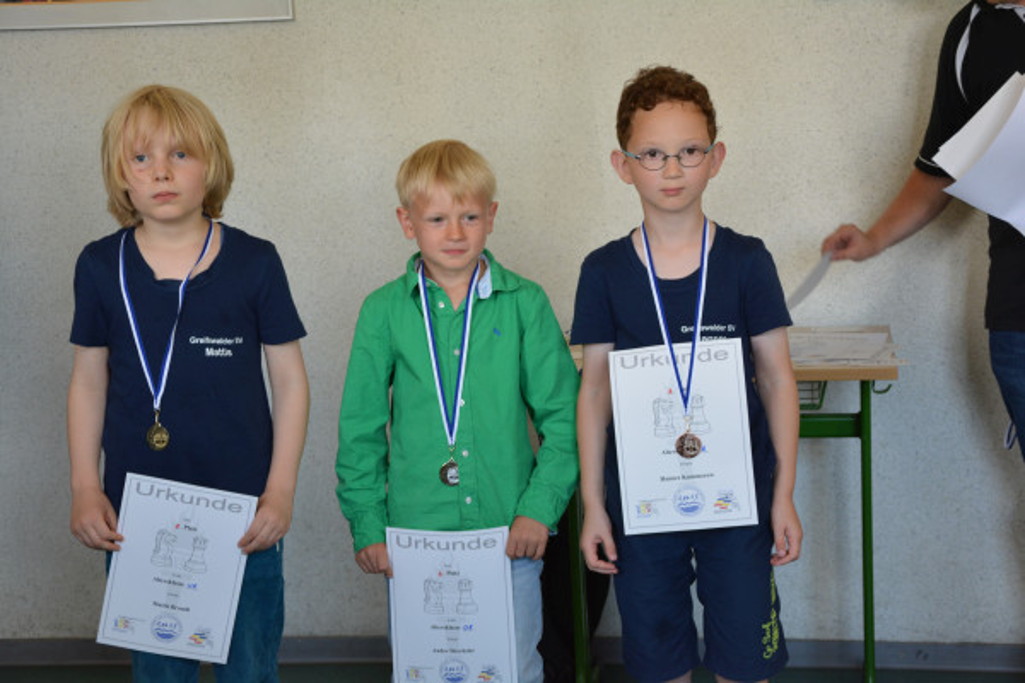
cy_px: 342
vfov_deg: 18.2
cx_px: 512
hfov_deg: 27.0
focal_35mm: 75
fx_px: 2135
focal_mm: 50
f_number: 5
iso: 800
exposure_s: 1/50
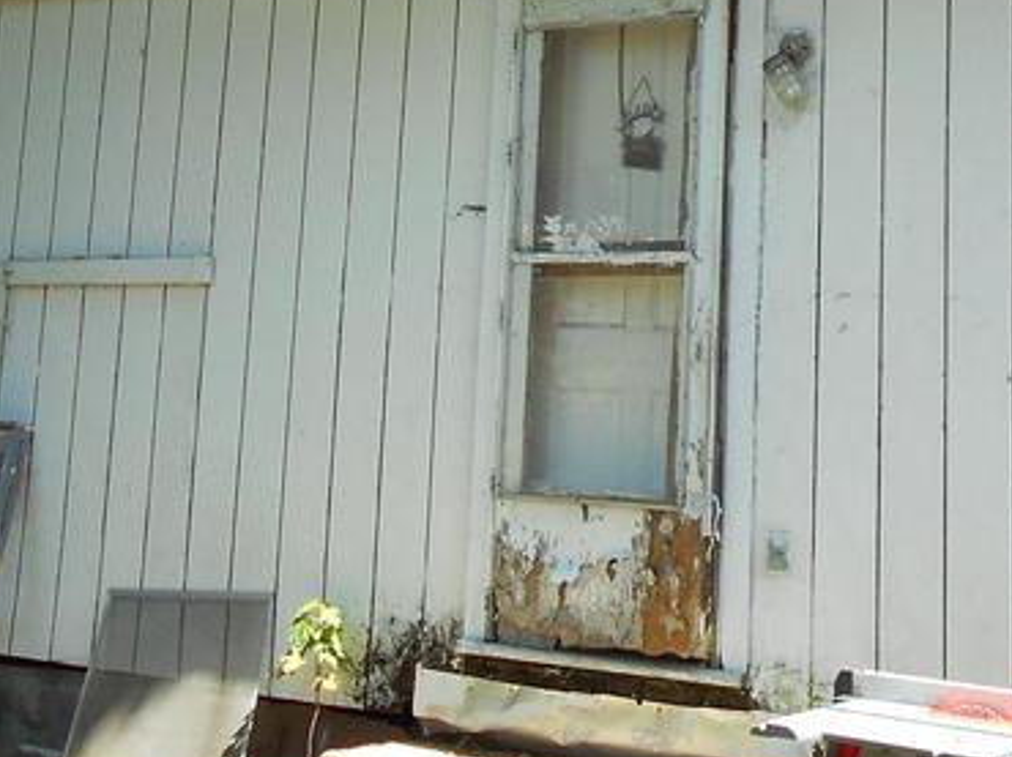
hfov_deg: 27.0
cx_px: 610
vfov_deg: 19.5
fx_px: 2104
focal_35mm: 72
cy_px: -82
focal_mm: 4.6
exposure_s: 1/250
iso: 110
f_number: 3.2
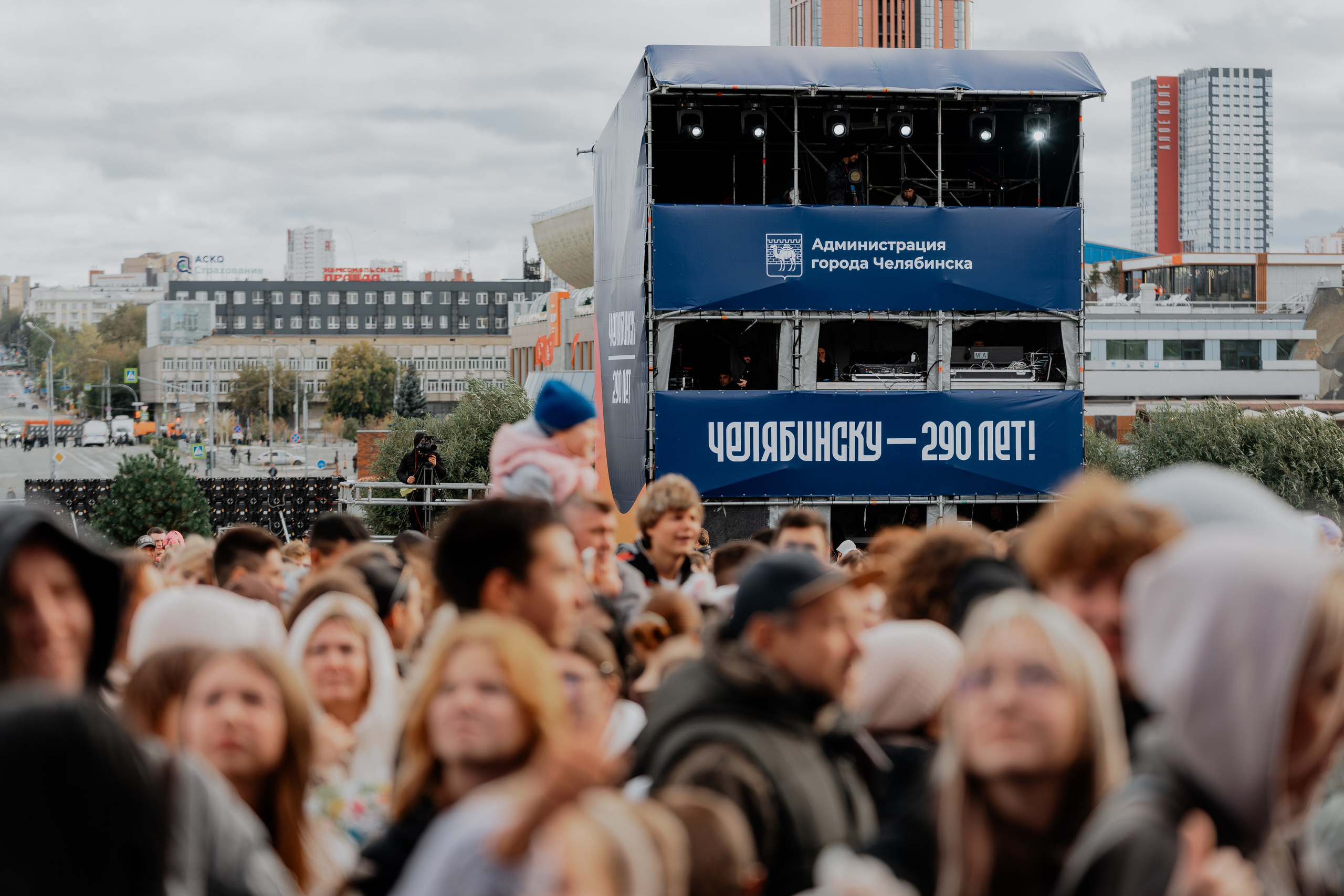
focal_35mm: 100
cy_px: 448
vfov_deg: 13.7
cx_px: 672
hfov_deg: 20.4
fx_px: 3733
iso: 250
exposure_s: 1/640
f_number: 3.2
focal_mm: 100
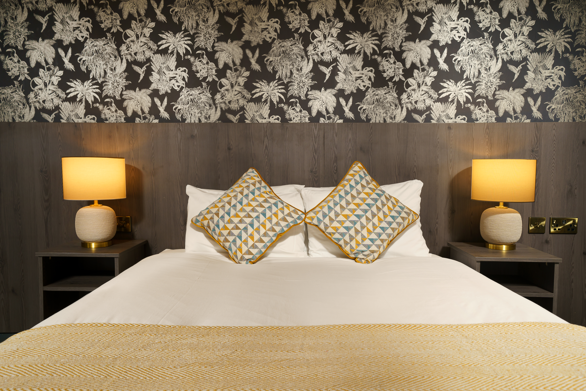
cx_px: 293
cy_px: 196
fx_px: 439
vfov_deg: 47.9
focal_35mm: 27
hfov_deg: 67.4
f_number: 6.3
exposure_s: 1/80
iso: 160
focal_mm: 27
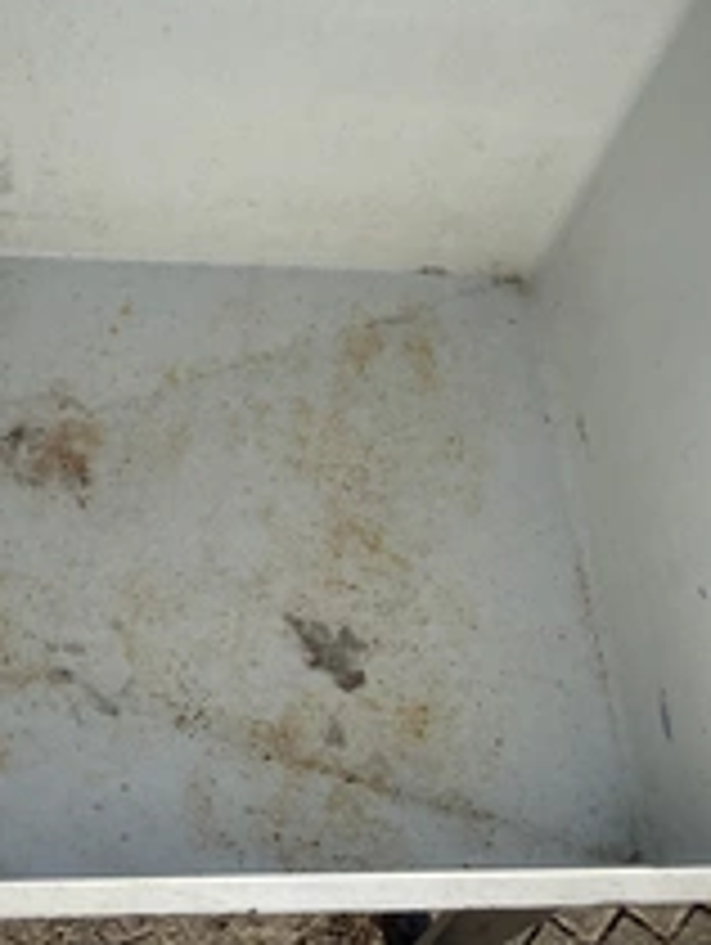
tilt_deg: -57.2
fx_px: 1613
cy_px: 328
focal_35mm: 59
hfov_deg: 24.6
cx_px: 176
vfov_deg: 32.4
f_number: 2.4
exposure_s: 1/2146
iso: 25
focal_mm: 3.3
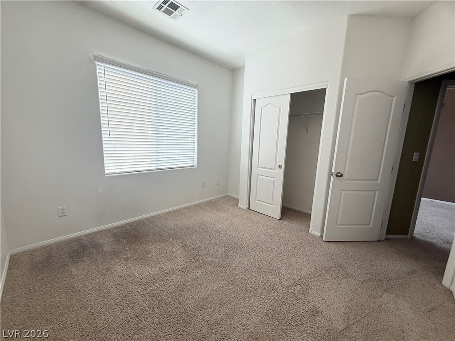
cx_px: 228
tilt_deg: -7.9
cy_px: 170
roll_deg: -0.9
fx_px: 184
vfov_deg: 85.7
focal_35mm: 14
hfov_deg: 102.1
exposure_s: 1/120
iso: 50
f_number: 2.2
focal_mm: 2.22
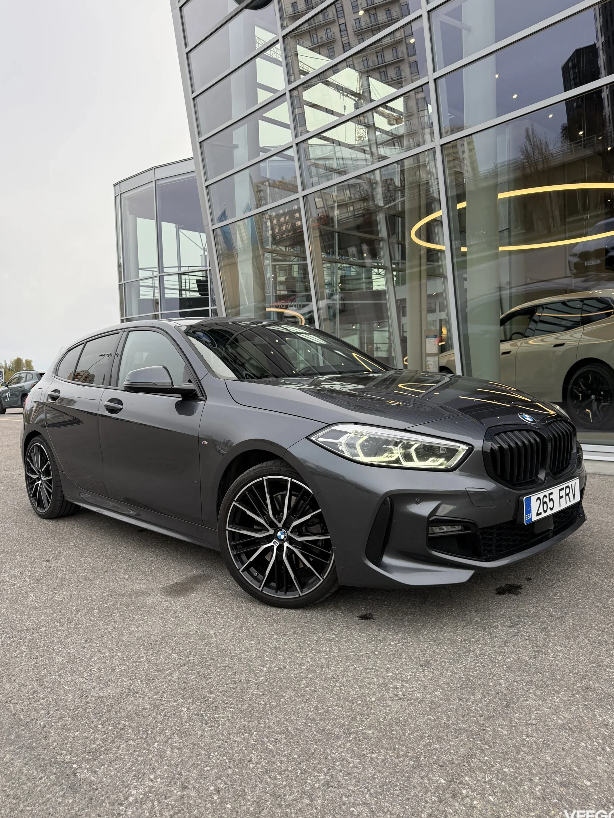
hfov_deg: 54.9
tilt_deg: -1.5
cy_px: 400
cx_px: 305
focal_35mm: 25
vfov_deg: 69.4
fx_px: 591
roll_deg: +1.5
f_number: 1.78
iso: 100
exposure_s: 1/421
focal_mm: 6.76
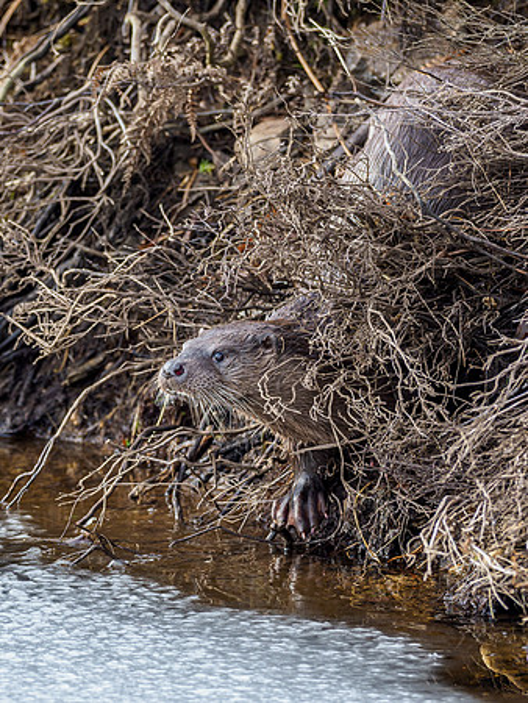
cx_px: 222
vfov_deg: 2.5
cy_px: 352
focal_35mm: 801
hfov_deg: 1.9
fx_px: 16282
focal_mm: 300
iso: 640
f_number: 4.5
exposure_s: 1/250
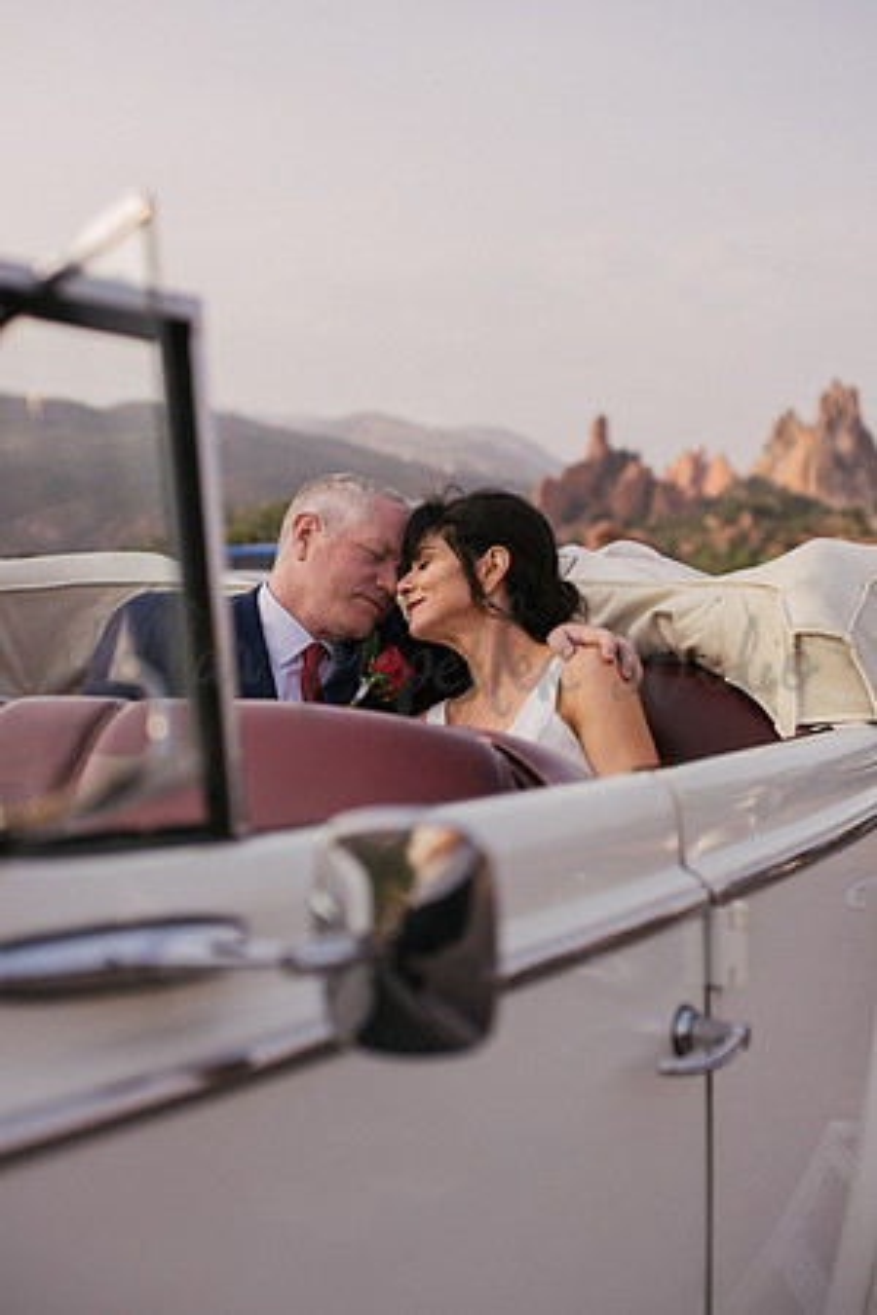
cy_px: 658
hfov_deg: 27.0
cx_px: 438
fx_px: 1827
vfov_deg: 39.6
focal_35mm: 50
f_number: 3.2
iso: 125
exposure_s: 1/1000
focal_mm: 50
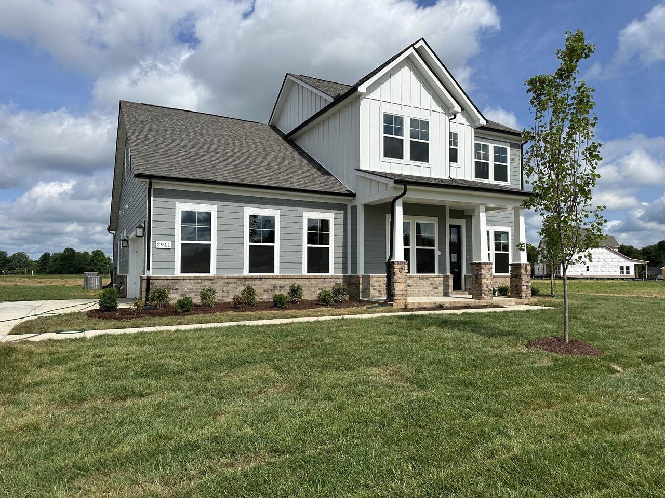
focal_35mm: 24
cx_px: 332
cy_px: 249
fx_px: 461
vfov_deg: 56.8
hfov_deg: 71.6
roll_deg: -0.3
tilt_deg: +3.0
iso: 80
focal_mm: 6.86
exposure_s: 1/6623
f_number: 1.78
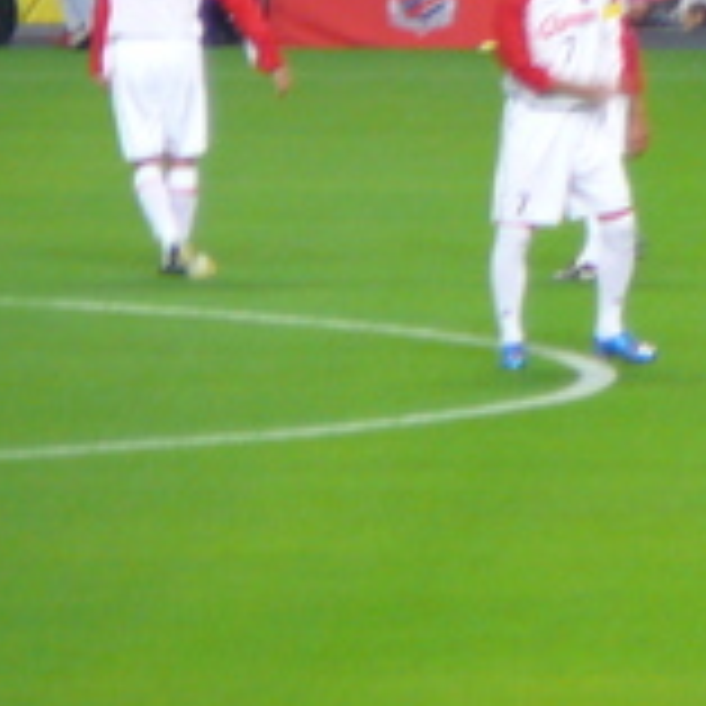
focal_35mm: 827
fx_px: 19083
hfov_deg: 2.1
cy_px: 16
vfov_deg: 2.1
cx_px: 854
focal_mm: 52
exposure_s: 1/30
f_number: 4.2
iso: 200
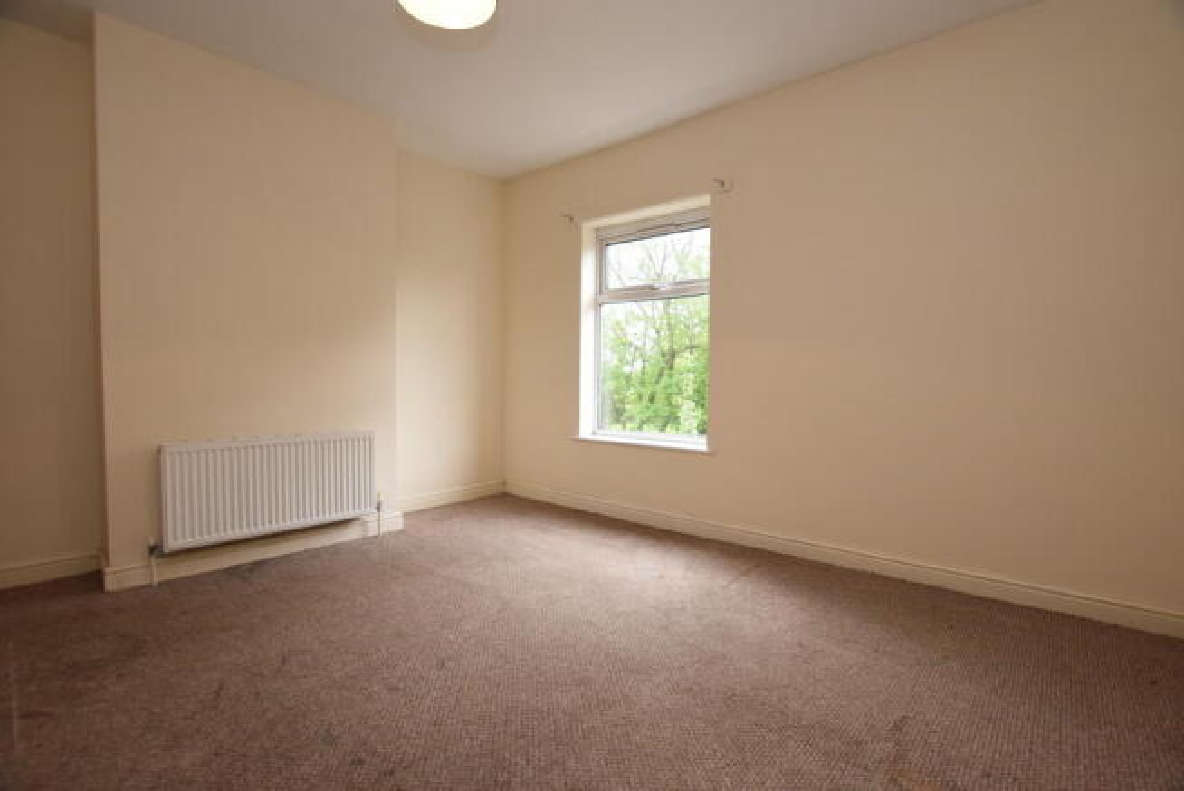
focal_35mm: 15
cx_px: 592
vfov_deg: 77.4
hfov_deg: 100.4
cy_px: 396
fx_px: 494
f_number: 5.6
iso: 560
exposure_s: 1/125
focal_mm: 10
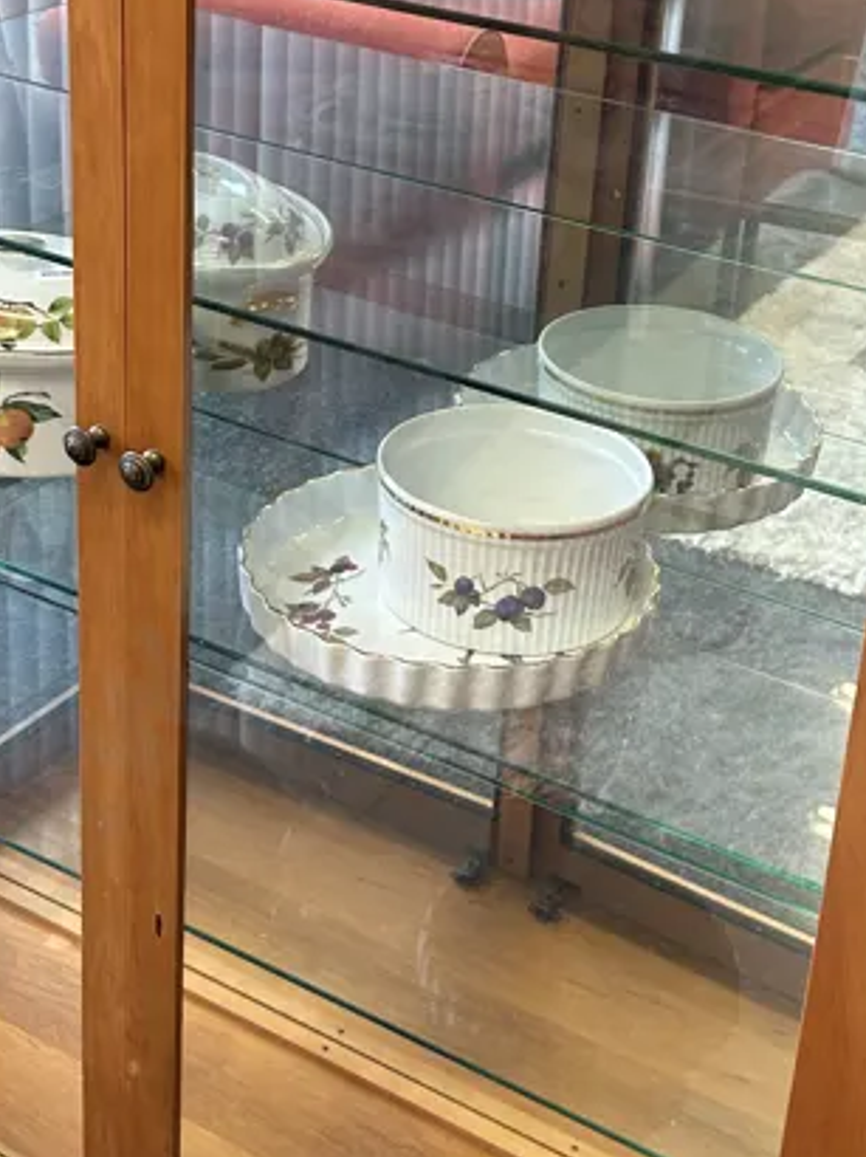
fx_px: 2003
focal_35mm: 60
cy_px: 415
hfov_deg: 24.4
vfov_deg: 32.0
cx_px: 367
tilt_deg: -22.8
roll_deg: -1.5
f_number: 1.78
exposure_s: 1/100
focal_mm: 6.86
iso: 200
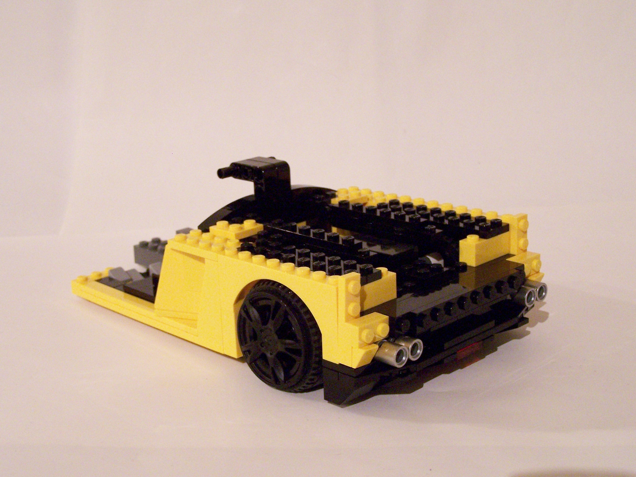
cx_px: 318
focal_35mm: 59
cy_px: 238
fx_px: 1084
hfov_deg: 32.7
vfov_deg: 24.8
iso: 400
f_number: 3.1
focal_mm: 9.8
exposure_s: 1/8
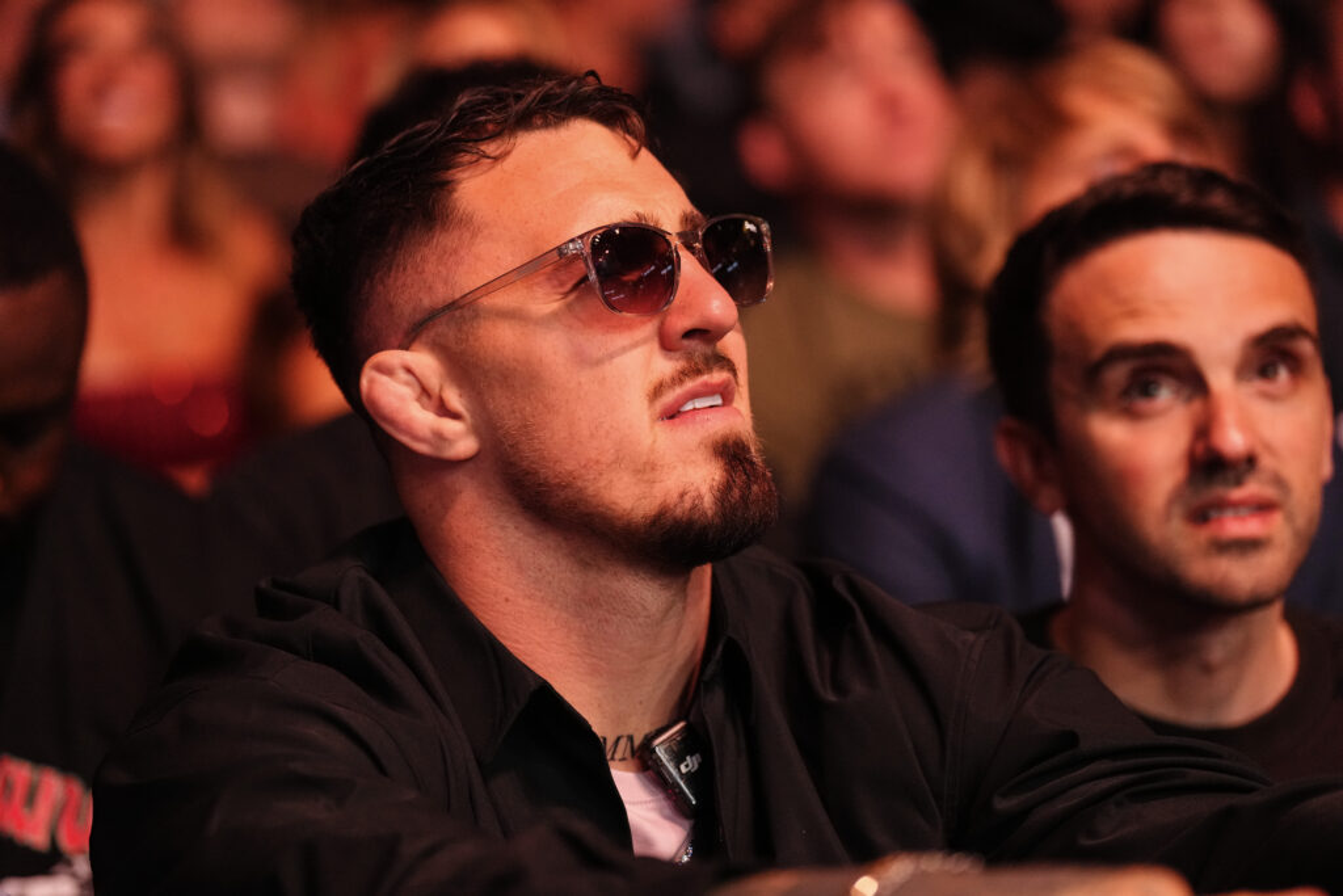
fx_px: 4999
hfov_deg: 15.3
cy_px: 448
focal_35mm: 134
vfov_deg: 10.2
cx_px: 672
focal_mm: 134
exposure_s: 1/800
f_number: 2.8
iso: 4000
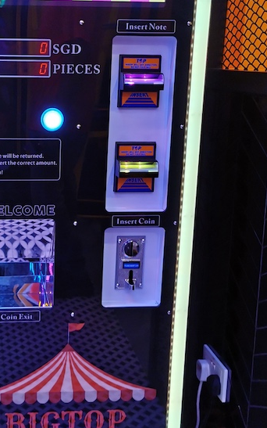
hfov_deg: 23.8
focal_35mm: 53
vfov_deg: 38.2
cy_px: 195
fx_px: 617
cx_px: 31
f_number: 1.6
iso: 64
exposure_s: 1/99.9
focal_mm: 5.56
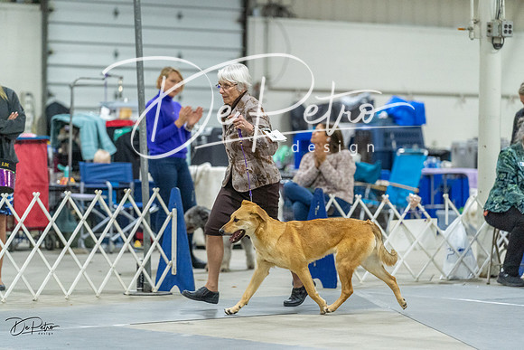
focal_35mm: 158
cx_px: 262
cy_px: 175
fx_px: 2300
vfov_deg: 8.7
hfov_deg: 13.0
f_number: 3.2
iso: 6400
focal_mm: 158
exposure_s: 1/320
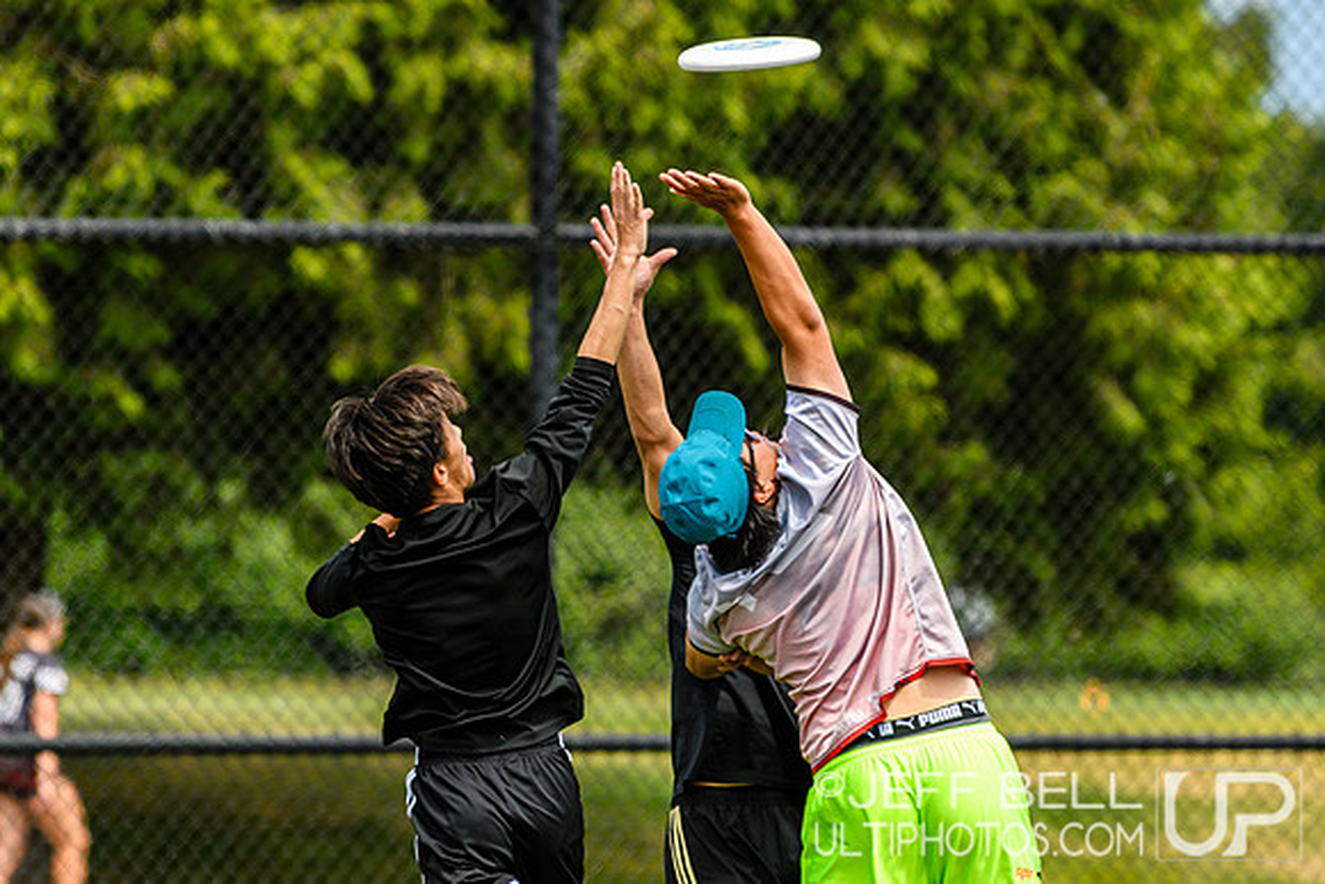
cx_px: 748
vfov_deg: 3.0
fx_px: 16766
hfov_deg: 4.5
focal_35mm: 455
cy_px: 484
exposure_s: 1/1250
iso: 100
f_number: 3.2
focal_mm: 200
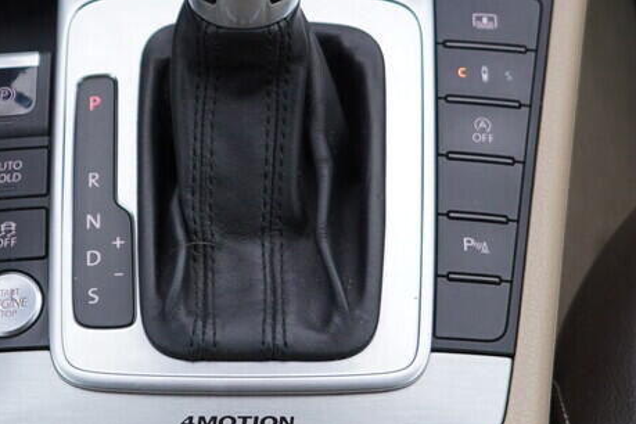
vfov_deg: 12.1
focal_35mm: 113
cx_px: 283
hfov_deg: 18.1
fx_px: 1996
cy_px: 133
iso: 125
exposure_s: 1/50
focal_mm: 24
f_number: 3.2
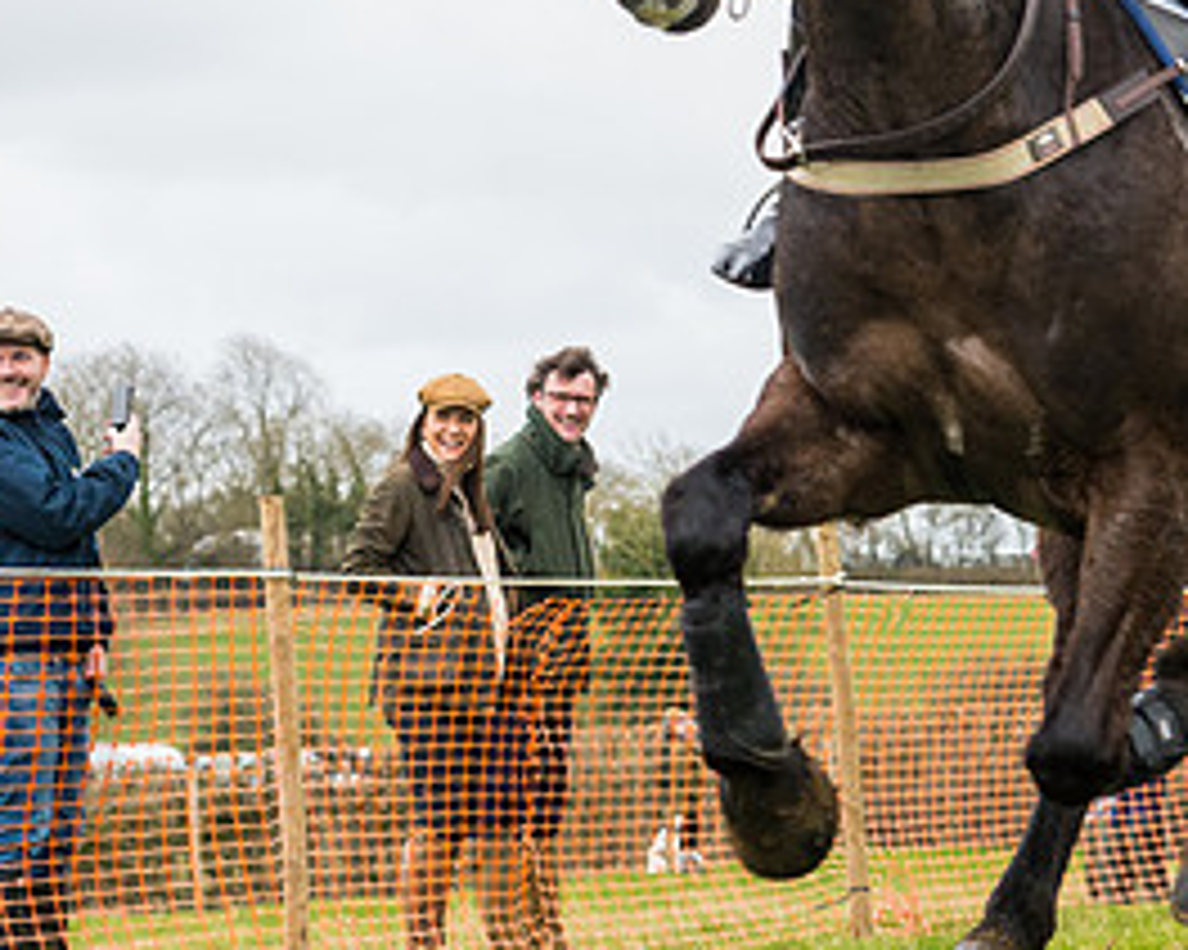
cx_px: 793
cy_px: 95
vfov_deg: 8.1
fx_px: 6643
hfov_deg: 10.2
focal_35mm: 189
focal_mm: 70
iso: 1000
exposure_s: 1/1000
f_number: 5
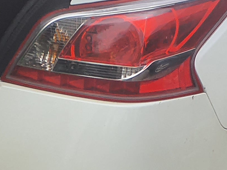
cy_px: 144
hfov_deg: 14.4
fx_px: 898
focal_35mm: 137
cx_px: 87
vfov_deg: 10.8
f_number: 1.9
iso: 40
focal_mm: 3.58
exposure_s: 1/568
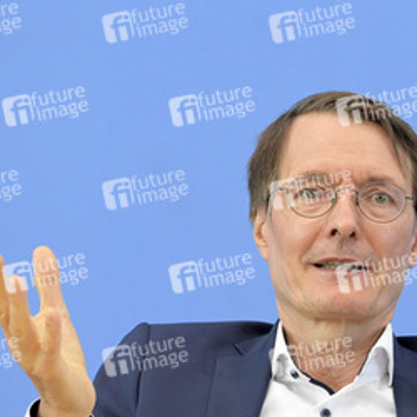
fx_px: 2085
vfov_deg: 11.4
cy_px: 232
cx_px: 334
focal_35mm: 153
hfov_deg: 11.4
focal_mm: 100
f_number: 5.6
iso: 4000
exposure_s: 1/500
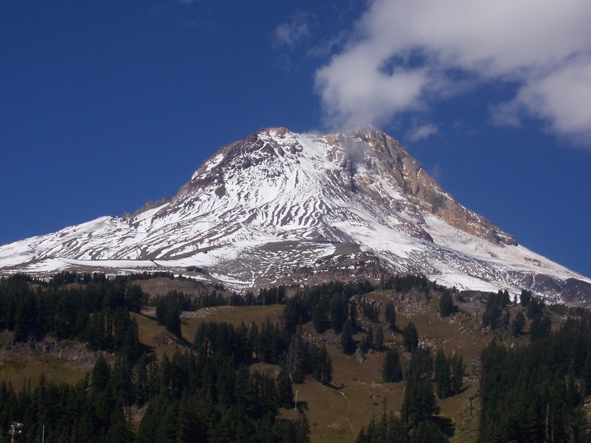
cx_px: 296
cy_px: 222
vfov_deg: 14.5
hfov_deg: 19.3
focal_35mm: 102
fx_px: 1741
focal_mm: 16.8
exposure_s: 1/350
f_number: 9.5
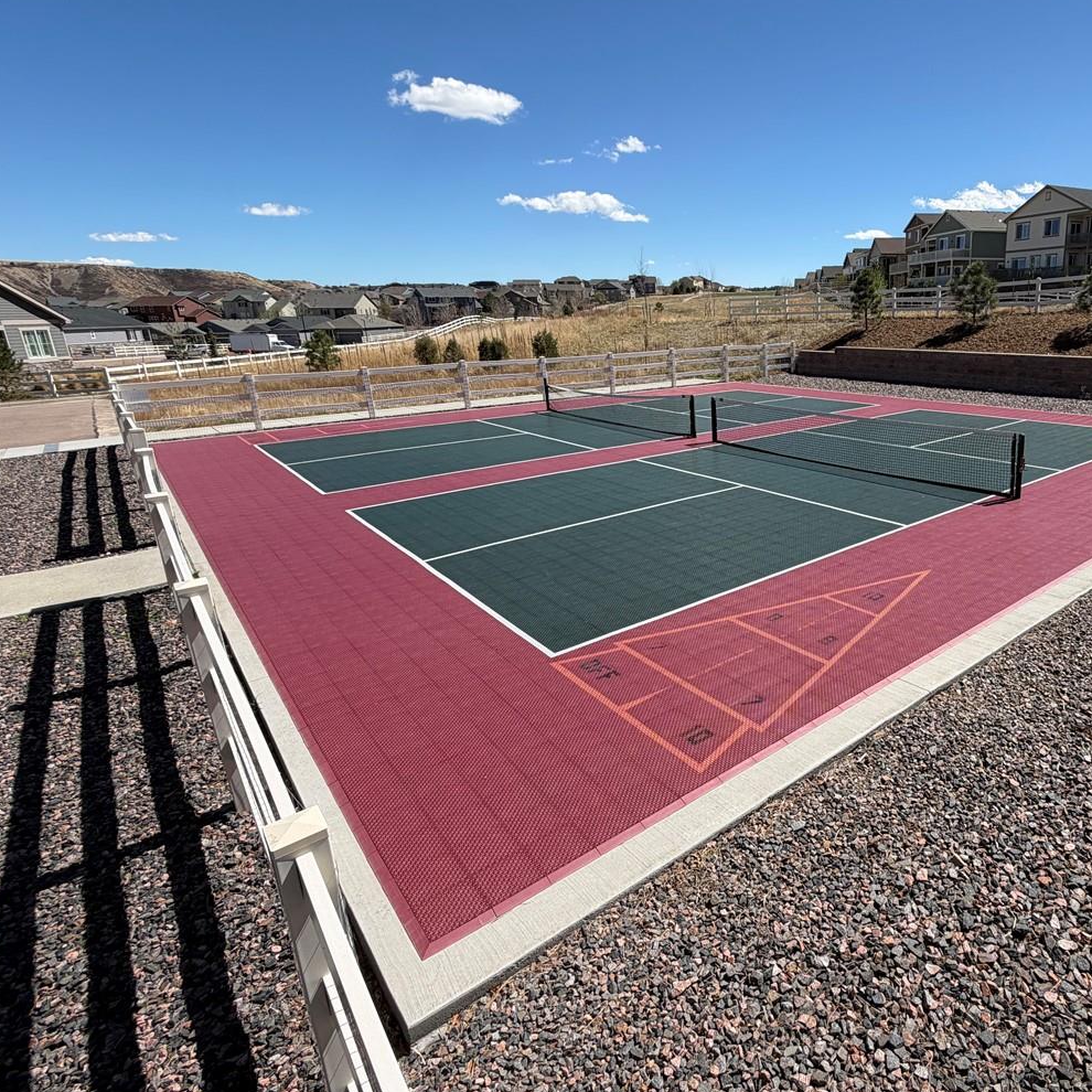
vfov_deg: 74.7
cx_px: 804
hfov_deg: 70.4
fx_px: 714
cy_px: 506
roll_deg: +0.1
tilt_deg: -17.6
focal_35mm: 20
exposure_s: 1/841
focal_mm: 2.22
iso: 20
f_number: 2.2
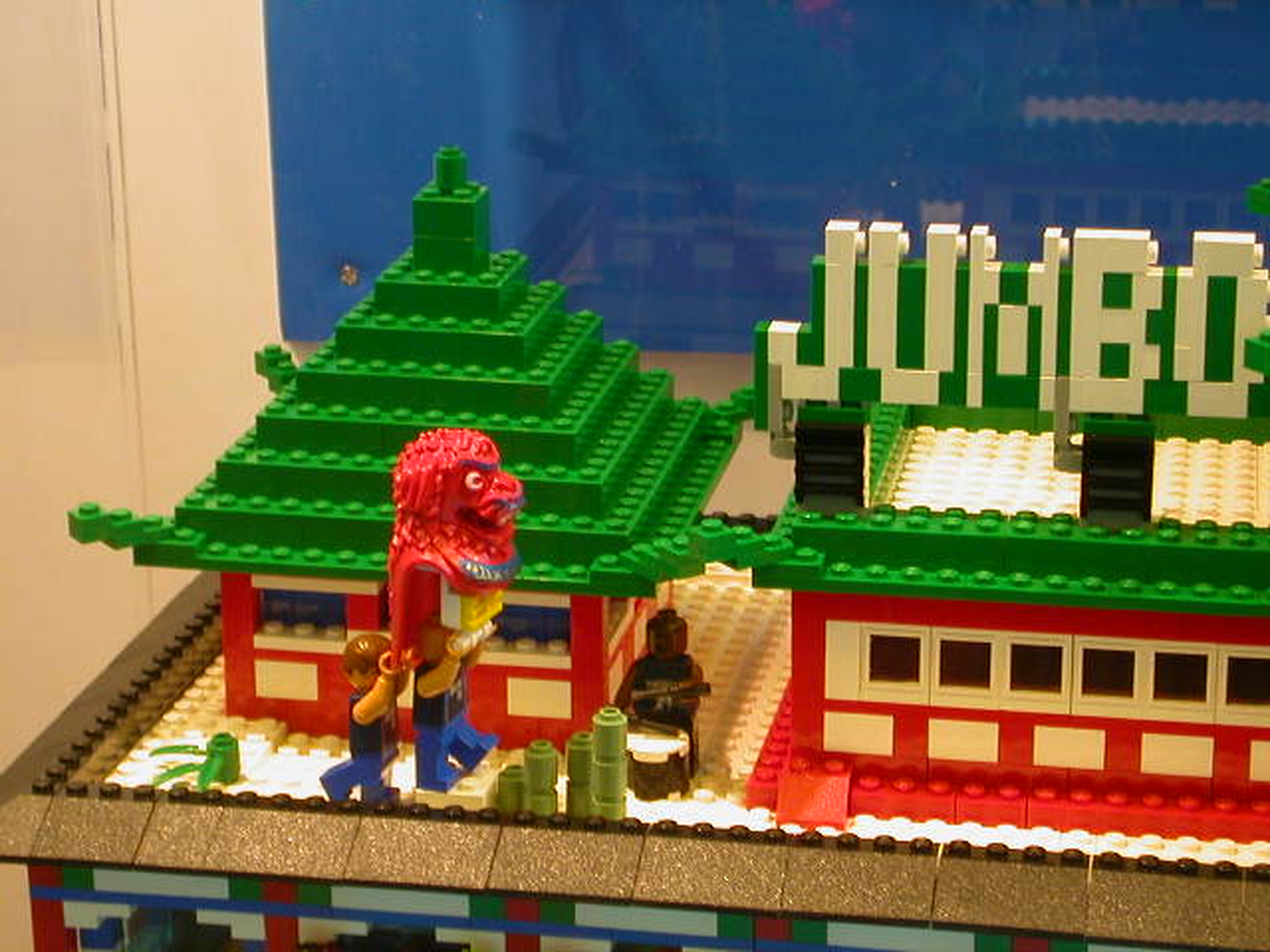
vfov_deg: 18.0
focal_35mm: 82
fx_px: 3008
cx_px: 635
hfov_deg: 23.8
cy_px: 476
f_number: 4.1
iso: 100
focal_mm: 12.5
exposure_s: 1/8
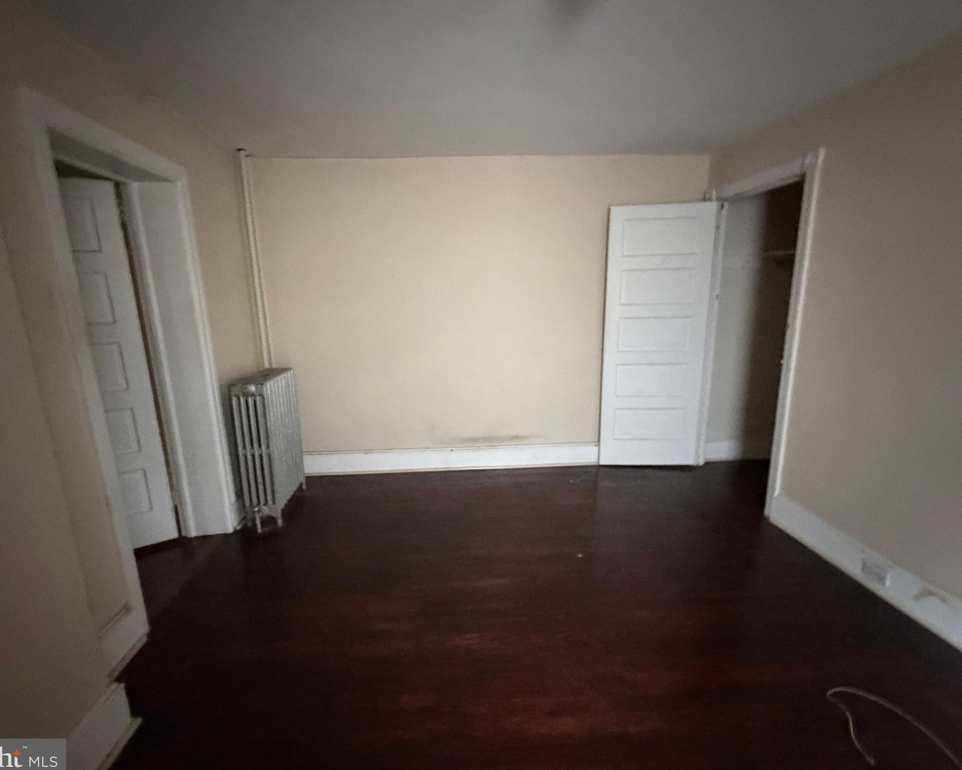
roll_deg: -0.1
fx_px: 427
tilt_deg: -6.8
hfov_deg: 96.8
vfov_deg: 84.0
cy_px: 385
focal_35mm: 15
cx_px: 465
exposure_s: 1/30
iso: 1250
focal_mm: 2.22
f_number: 2.2
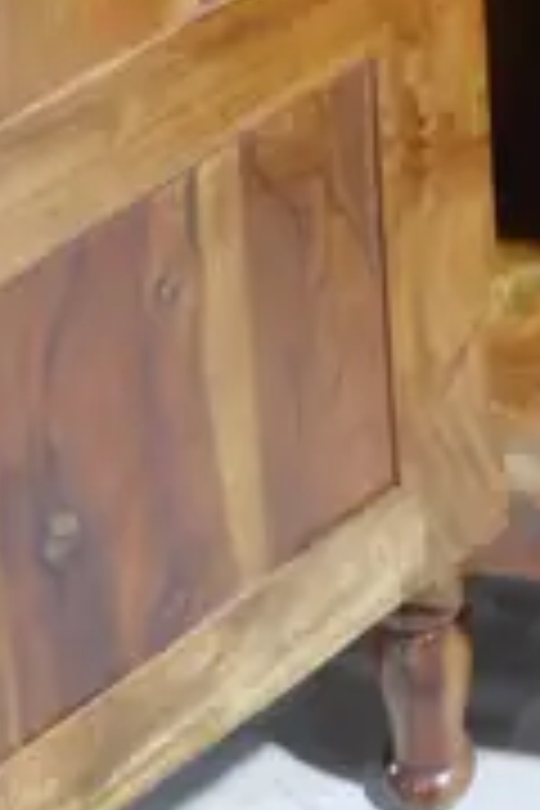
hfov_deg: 8.0
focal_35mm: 166
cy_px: -1274
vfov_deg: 10.3
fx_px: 3735
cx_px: 922
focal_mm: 14
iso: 1250
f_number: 3.5
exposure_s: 1/60
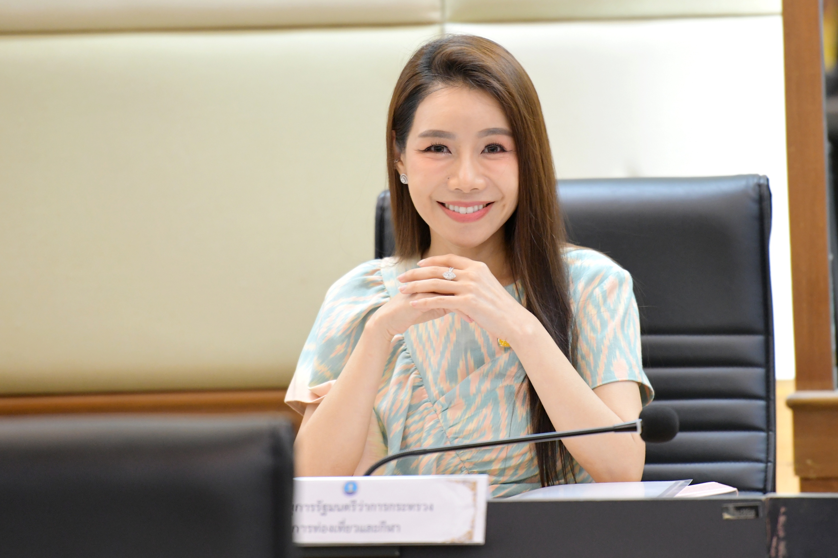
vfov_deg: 6.9
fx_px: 4655
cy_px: 279
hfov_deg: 10.3
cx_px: 419
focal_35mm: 200
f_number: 2.8
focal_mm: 200
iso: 1600
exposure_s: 1/160
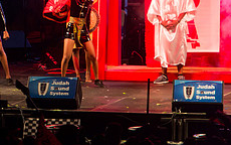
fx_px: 3886
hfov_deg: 3.4
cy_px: -33
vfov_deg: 2.1
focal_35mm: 617
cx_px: -30
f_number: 5.6
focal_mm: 240
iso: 2500
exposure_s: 1/200
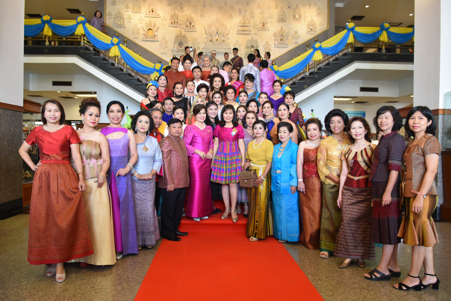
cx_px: 226
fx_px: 338
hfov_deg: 67.4
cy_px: 150
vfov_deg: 47.9
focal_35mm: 27
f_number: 3.5
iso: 900
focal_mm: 18
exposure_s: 1/60
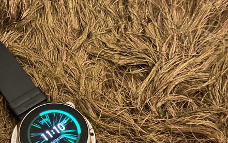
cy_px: 138
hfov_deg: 24.7
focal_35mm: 83
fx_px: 516
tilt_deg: -63.7
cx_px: 58
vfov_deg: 15.5
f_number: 1.78
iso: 640
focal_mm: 6.86
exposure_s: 1/9
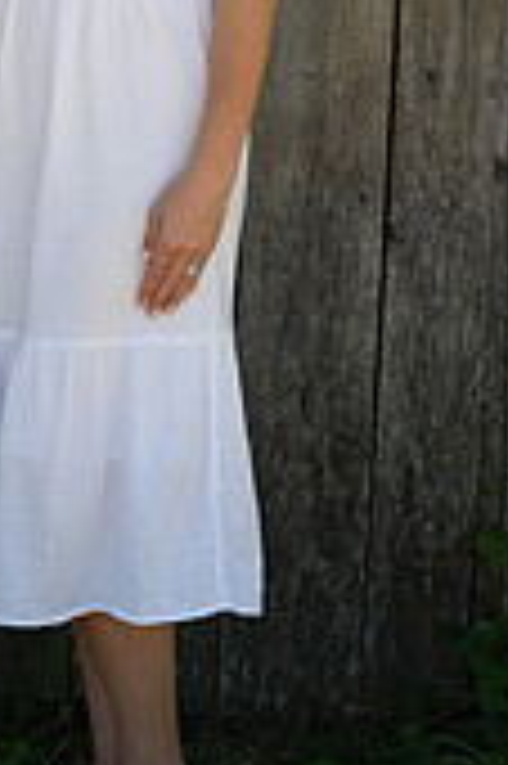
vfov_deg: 12.8
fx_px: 3372
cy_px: -4
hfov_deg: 8.5
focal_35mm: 159
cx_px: -47
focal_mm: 60
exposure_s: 1/250
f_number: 4
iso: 160
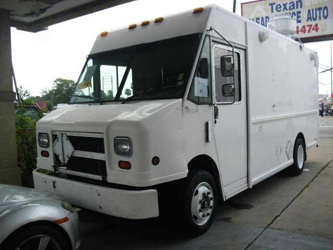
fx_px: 346
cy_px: 125
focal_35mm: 36
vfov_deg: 39.7
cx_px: 166
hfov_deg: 51.4
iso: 100
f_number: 7.8
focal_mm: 6.3
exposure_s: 1/100
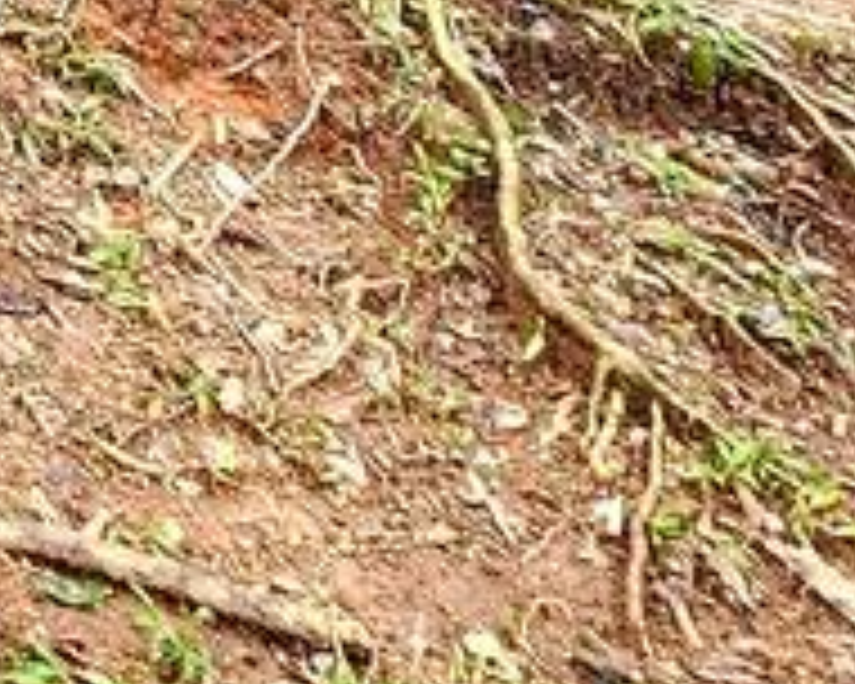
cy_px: -1498
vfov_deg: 10.3
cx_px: -1278
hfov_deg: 13.5
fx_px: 2429
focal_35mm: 96
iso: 125
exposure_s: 1/60.2
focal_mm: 2.2
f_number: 2.2
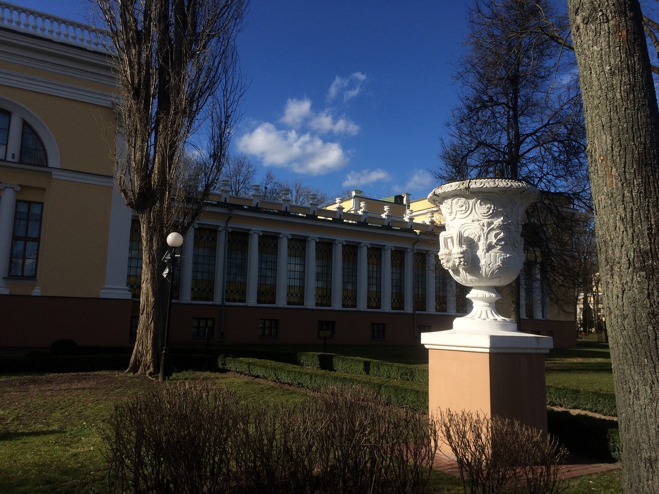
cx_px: 330
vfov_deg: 48.2
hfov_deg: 61.7
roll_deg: +1.1
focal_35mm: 29
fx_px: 552
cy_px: 247
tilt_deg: +8.1
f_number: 2.2
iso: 32
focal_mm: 4.15
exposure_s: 1/2933
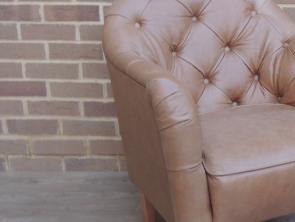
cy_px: 106
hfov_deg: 25.1
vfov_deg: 19.7
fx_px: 639
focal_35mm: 75
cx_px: 272
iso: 400
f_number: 3.3
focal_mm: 7.1
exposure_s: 1/15
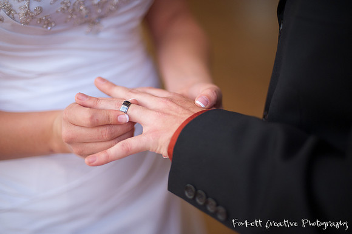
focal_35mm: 50
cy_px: 117
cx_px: 176
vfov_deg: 27.0
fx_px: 489
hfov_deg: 39.6
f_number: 1.4
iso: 640
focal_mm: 50
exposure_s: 1/200
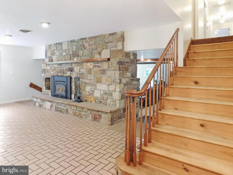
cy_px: 88
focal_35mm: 23
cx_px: 116
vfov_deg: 58.9
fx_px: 155
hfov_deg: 73.9
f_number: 3
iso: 400
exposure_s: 1/20
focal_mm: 4
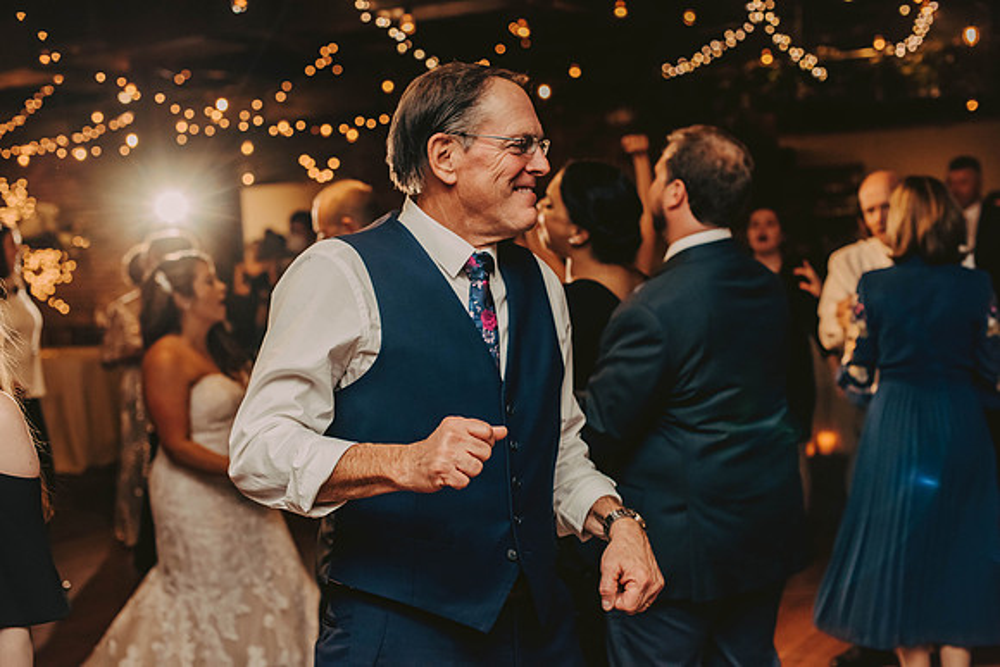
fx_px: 1389
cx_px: 500
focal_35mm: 50
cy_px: 334
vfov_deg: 27.0
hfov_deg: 39.6
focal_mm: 50
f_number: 3.2
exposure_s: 1/200
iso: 2000
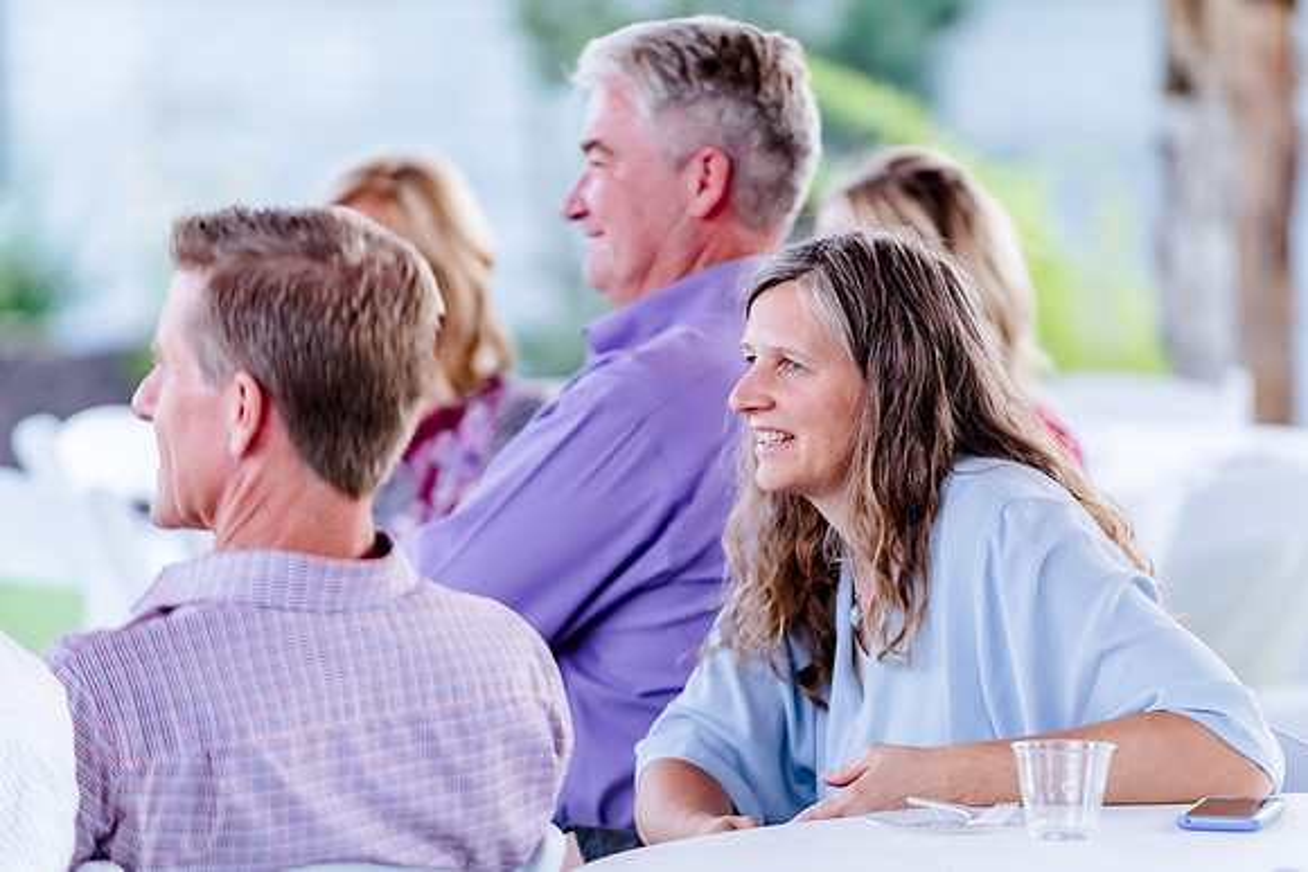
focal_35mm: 235
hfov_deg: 8.8
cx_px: 768
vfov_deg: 5.9
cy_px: 512
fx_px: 8534
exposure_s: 1/160
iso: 1000
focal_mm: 200
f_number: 2.8
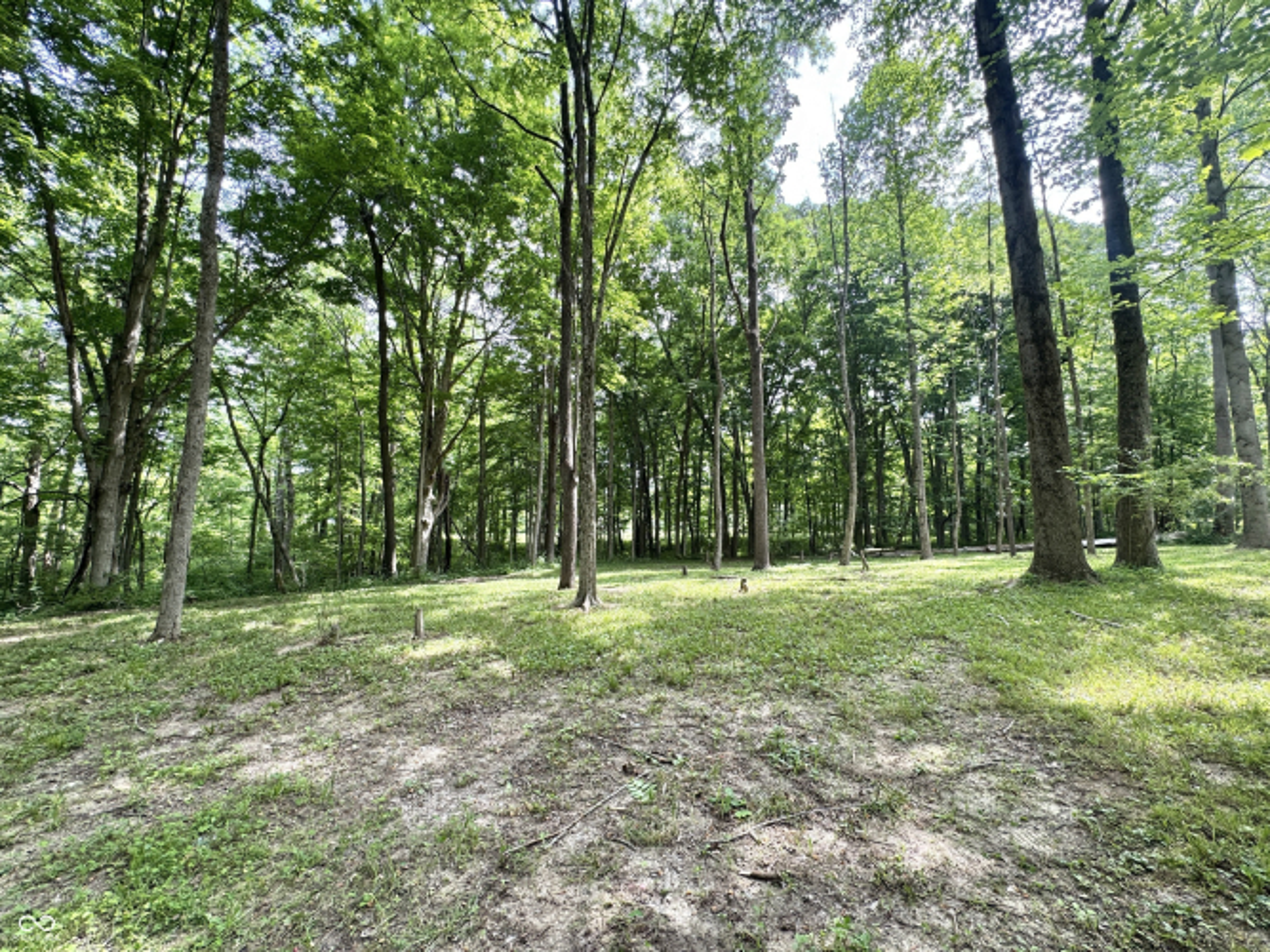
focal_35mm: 14
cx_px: 635
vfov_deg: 85.7
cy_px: 476
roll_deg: -0.2
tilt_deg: +7.1
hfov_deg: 102.1
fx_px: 514
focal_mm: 2.22
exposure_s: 1/102
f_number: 2.2
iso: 40
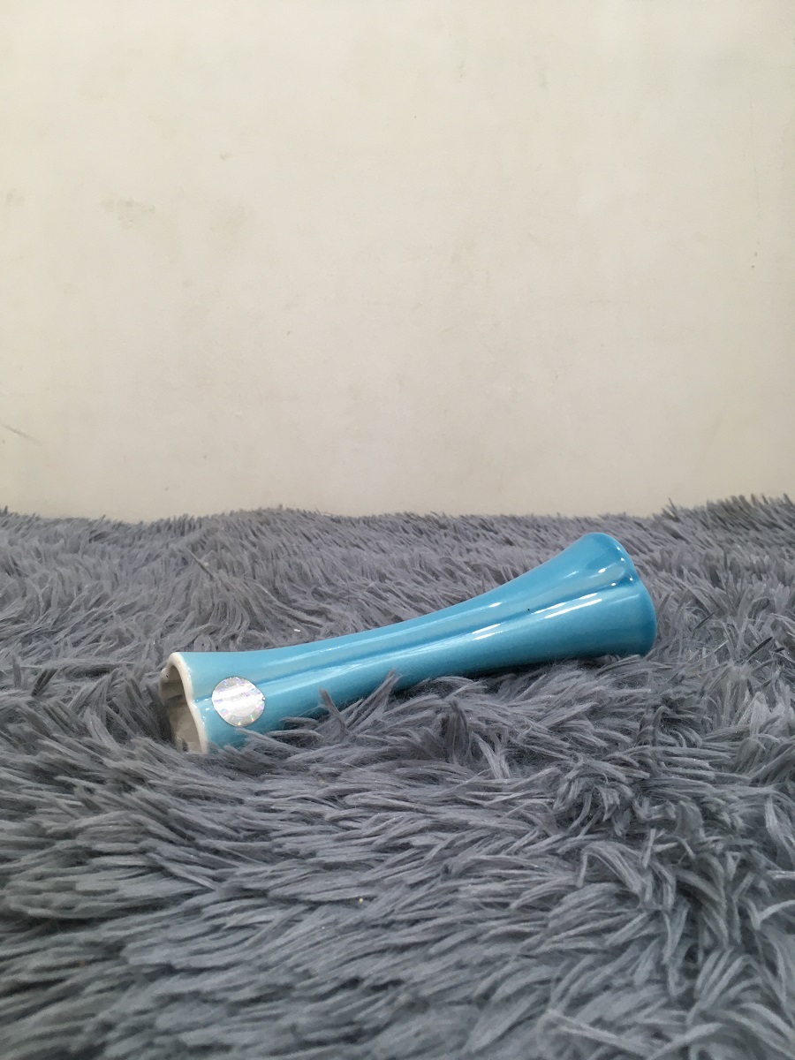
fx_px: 888
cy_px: 530
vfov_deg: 61.7
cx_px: 398
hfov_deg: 48.2
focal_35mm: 29
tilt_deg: -14.3
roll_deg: -0.6
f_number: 2.2
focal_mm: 4.15
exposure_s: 1/33
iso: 80
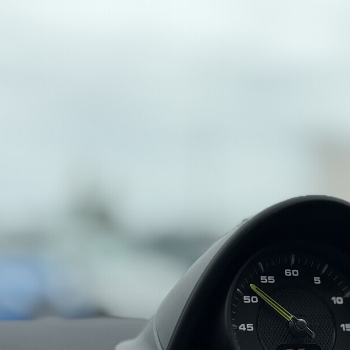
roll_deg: -0.3
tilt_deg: -1.8
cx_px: 300
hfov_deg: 17.2
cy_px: 293
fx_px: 1144
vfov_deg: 17.2
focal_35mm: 100
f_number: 1.78
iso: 64
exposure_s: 1/769
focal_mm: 6.76
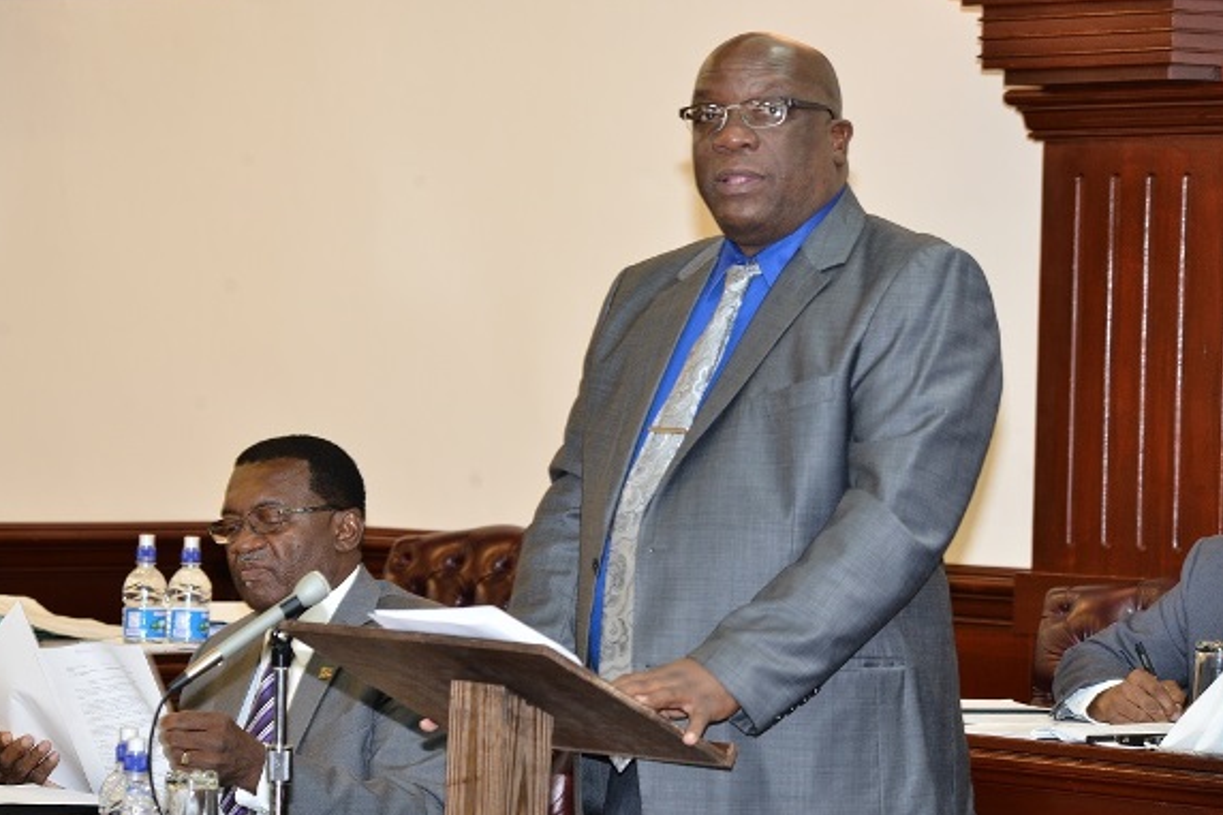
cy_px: 401
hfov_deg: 12.2
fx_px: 5705
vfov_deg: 8.2
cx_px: 571
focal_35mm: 168
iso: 1600
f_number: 8
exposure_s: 1/60
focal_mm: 150
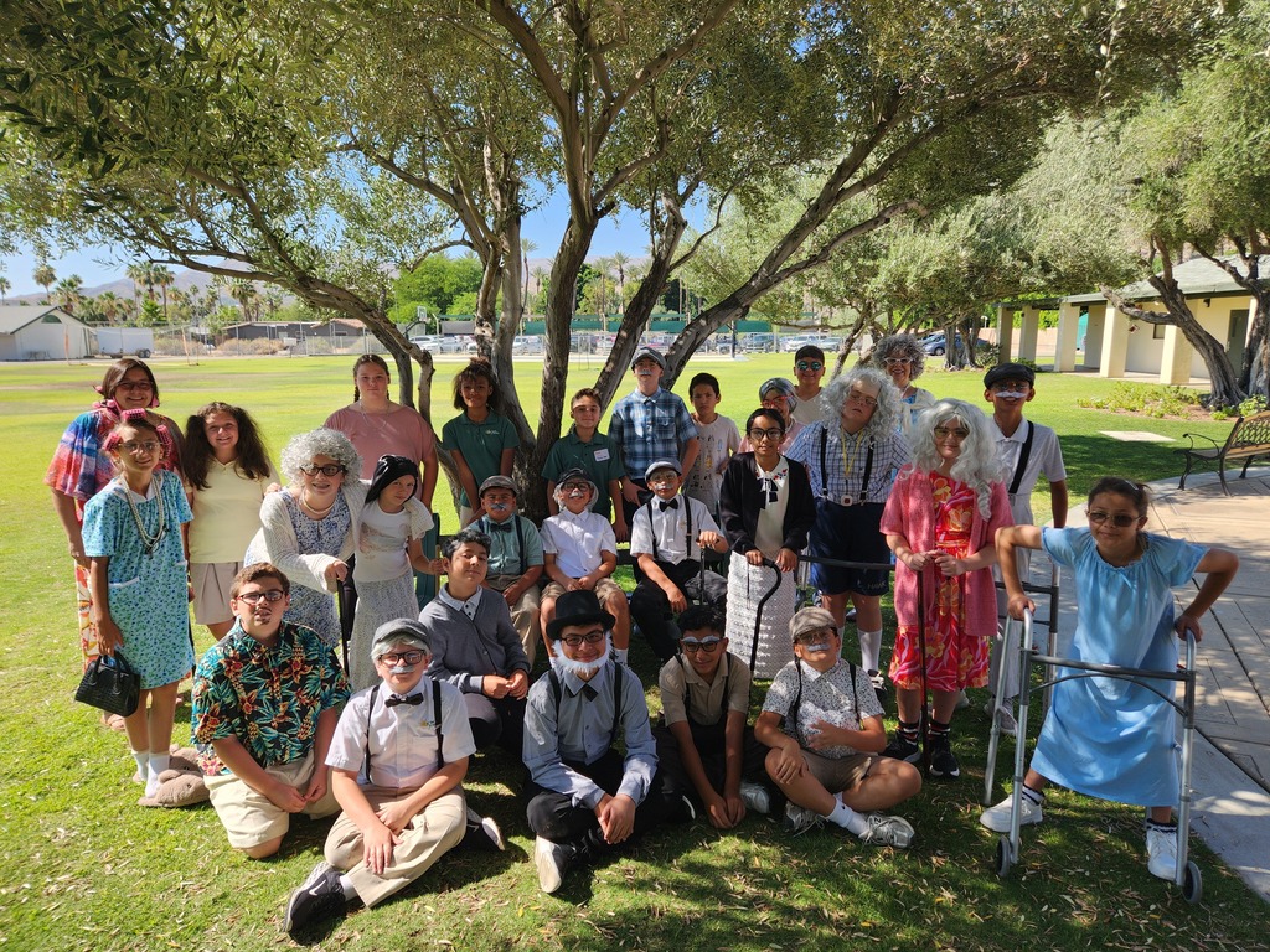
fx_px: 844
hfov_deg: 73.9
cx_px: 635
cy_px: 476
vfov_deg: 58.9
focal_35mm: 23
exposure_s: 1/734
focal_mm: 5.4
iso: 20
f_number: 1.8
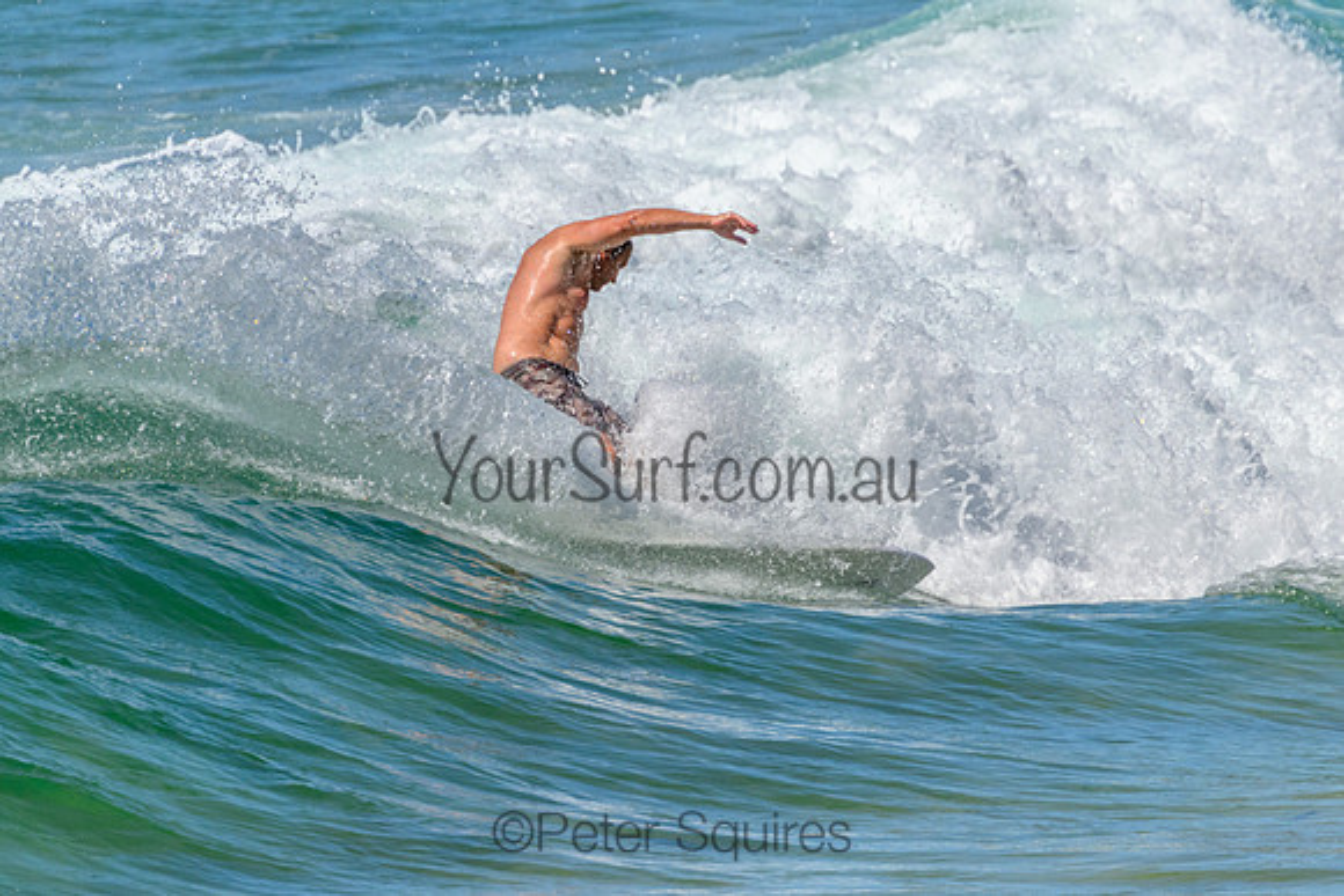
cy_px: 420
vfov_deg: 1.3
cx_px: 639
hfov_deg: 1.9
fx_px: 41096
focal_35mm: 1101
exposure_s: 1/2000
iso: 720
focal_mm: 800
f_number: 11
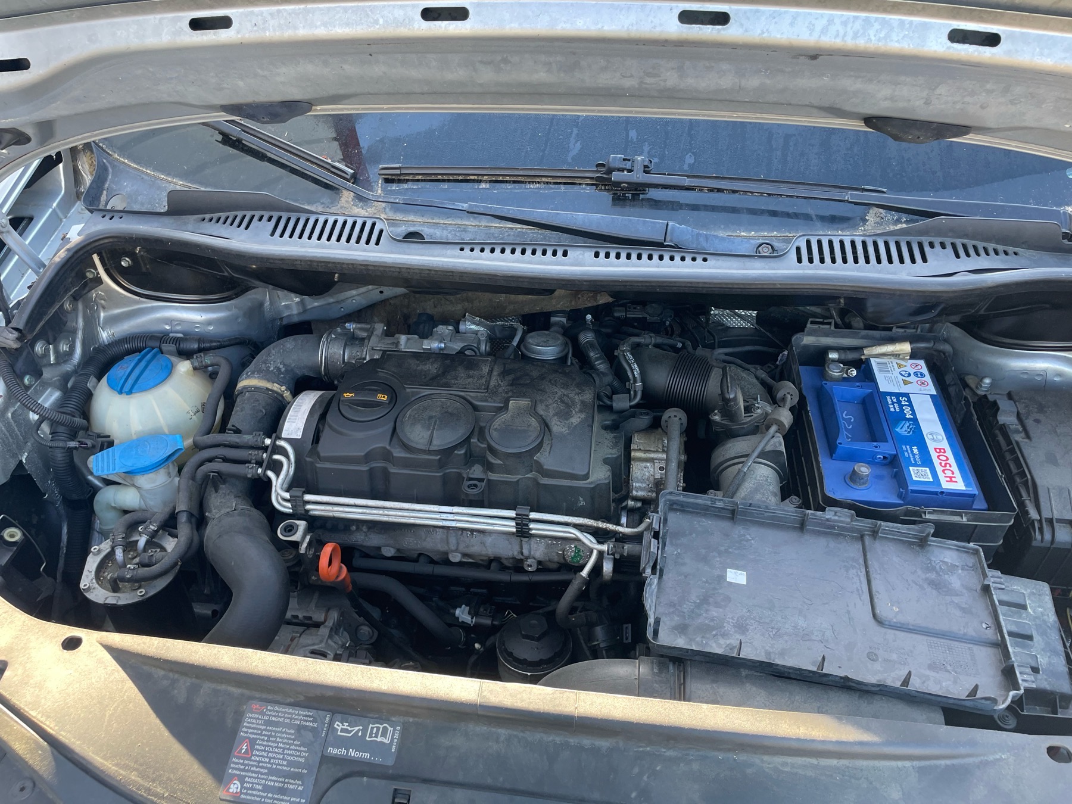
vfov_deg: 53.1
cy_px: 402
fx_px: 805
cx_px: 536
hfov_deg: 67.3
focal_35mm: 26
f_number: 1.6
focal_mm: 4.2
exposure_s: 1/121
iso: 100
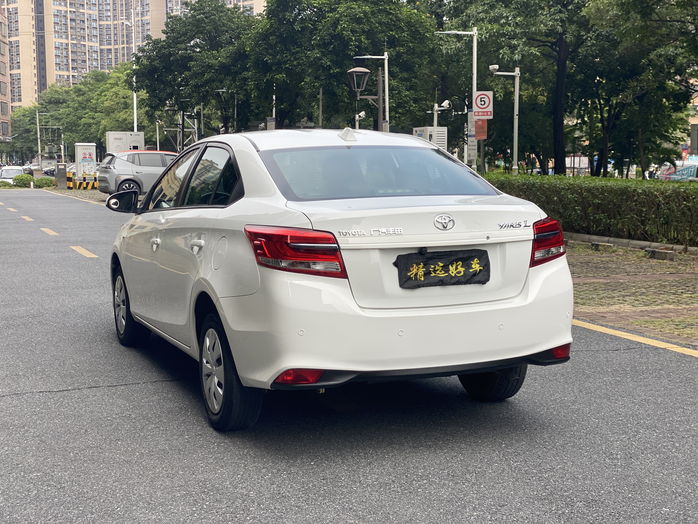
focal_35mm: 52
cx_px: 349
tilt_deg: -6.5
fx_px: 1049
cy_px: 262
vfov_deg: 28.0
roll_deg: +0.1
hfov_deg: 36.8
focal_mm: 6
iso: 20
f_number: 2
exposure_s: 1/607
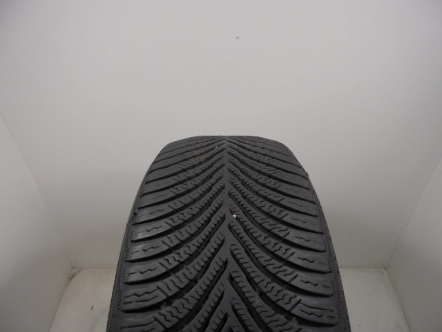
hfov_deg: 67.3
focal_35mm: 26
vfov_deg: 53.1
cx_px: 221
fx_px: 332
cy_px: 166
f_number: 3.5
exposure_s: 1/30
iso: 100
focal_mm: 4.6
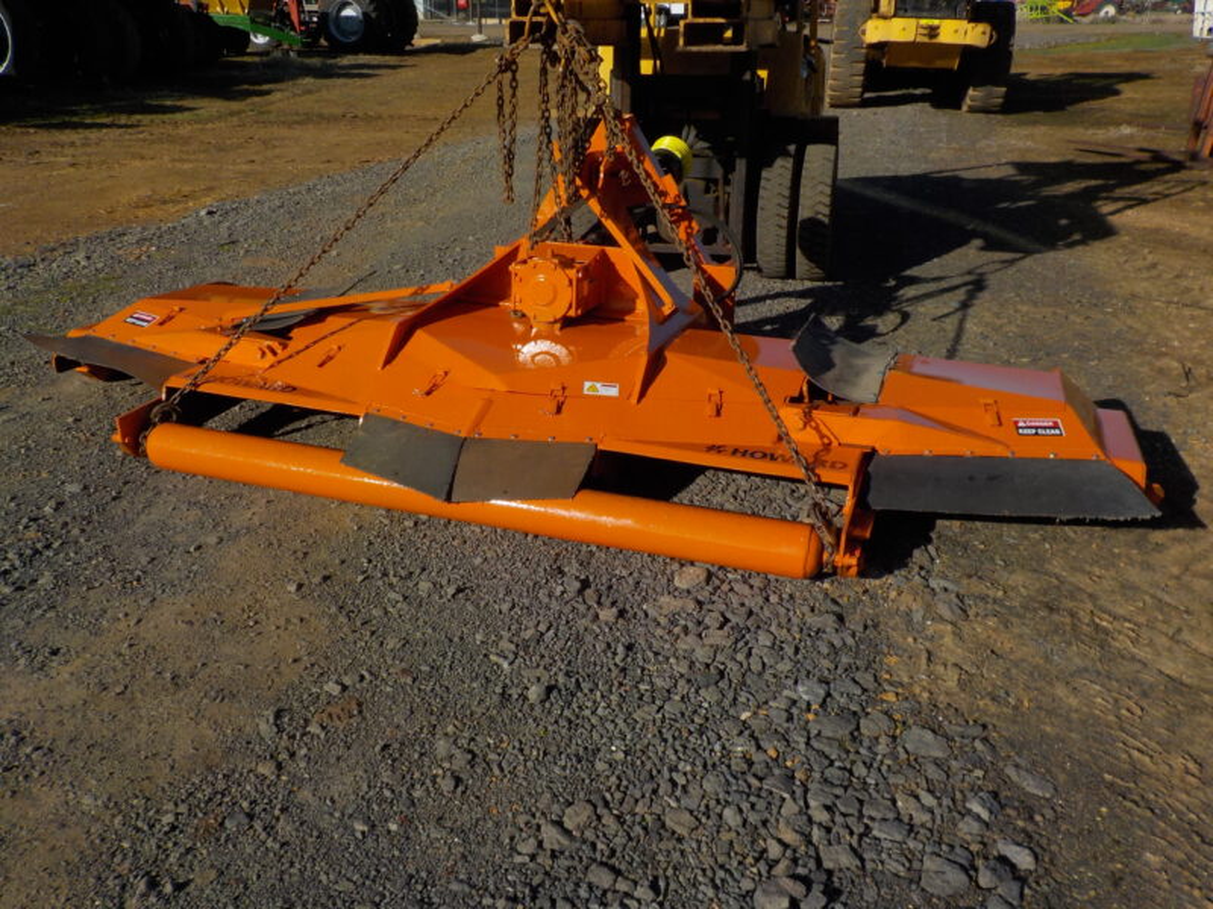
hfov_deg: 60.0
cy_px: 454
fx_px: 1051
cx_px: 606
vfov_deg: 46.8
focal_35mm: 30
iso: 125
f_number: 3.3
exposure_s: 1/2000
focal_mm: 4.1
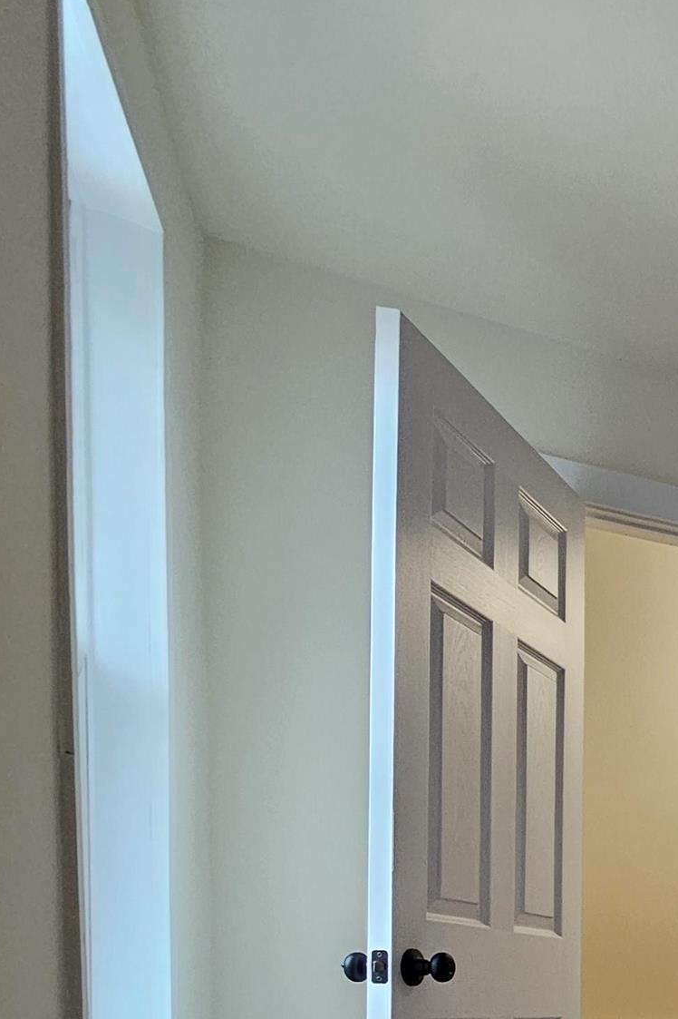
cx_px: 1326
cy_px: 1012
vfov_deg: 44.4
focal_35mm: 37
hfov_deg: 20.0
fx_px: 1046
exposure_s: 1/60
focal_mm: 2.2
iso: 200
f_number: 2.2
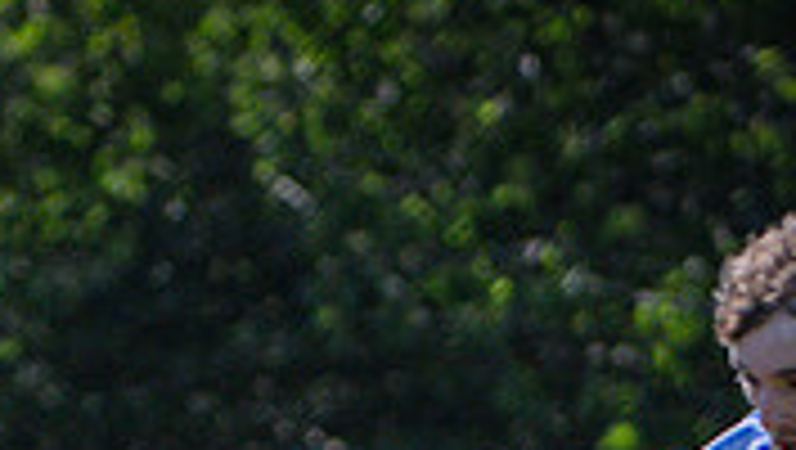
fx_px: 37398
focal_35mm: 1770
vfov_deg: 0.7
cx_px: -466
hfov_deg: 1.2
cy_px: 1100
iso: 400
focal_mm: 200
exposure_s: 1/2500
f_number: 4
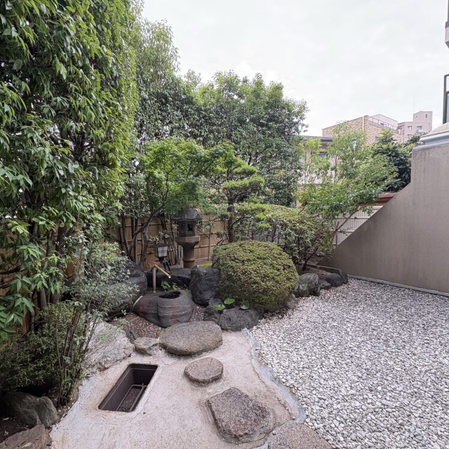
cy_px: 229
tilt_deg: -4.6
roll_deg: +1.9
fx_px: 249
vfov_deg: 84.0
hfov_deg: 83.7
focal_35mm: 17
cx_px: 201
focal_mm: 2.22
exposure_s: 1/99
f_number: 2.2
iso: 64
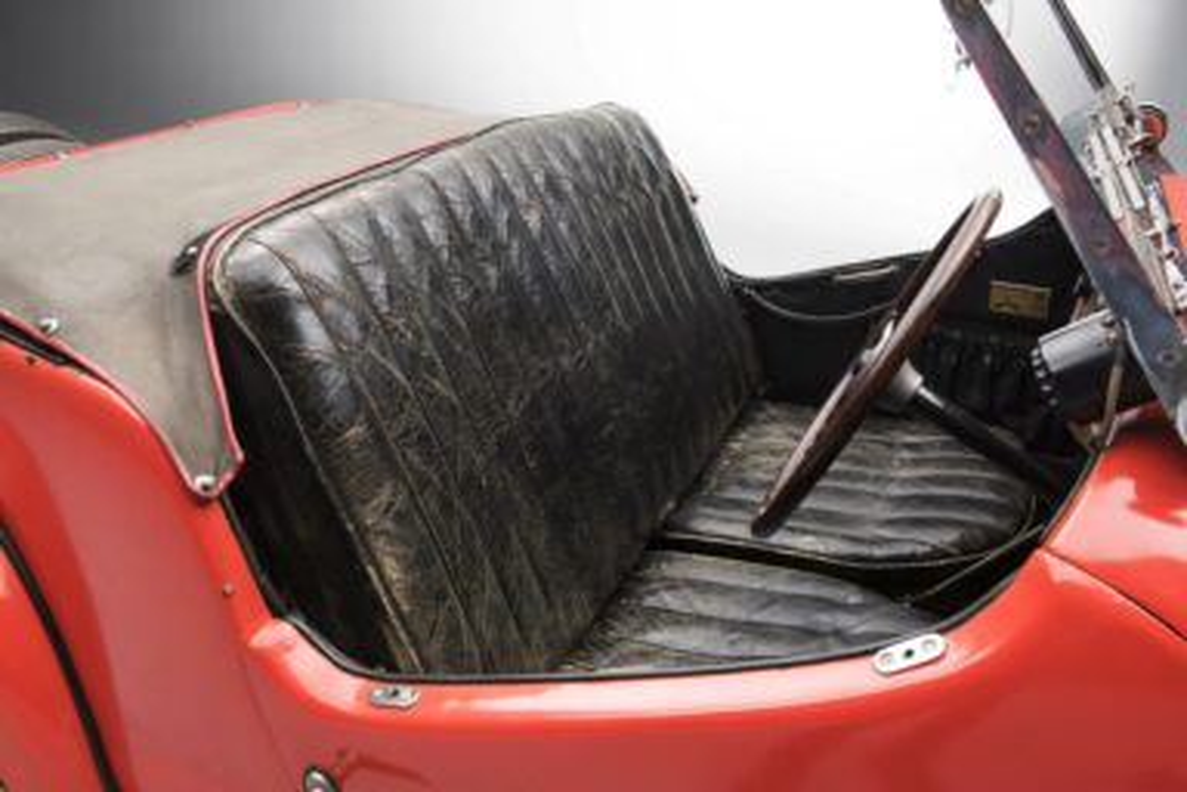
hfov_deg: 60.3
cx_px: 594
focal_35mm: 31
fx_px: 1022
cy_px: 396
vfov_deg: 42.3
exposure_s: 1/1.67
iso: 100
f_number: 9
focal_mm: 31
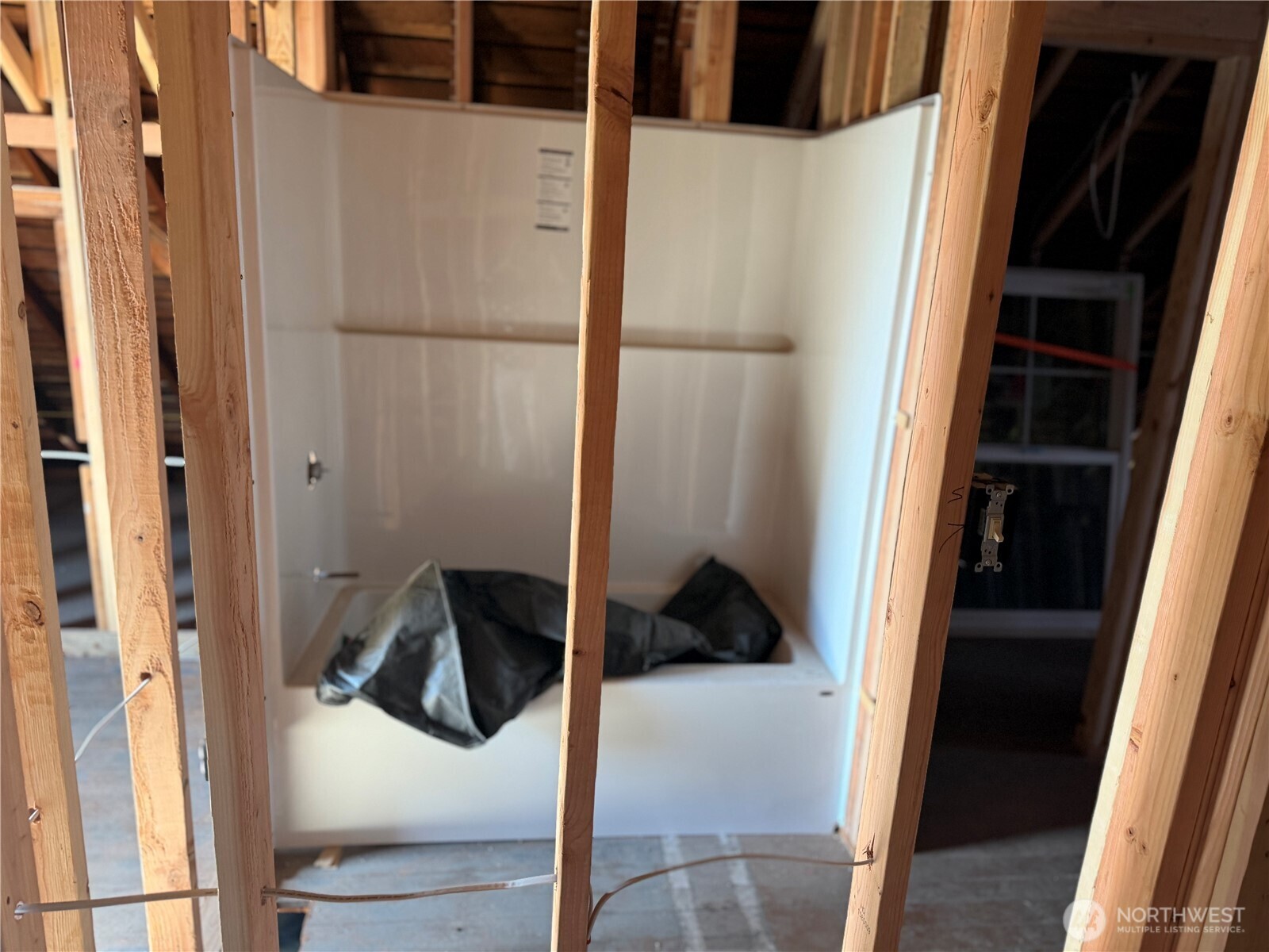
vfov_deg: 56.8
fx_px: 880
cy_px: 476
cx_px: 634
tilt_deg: -14.8
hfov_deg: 71.6
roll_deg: -3.3
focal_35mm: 24
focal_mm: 6.76
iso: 250
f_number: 1.78
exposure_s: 1/60
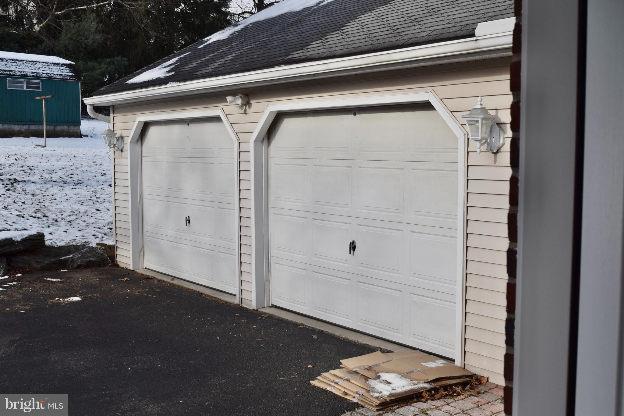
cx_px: 312
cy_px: 208
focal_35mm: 40
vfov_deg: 33.0
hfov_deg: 47.9
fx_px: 702
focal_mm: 27
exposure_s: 1/320
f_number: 9
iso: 200
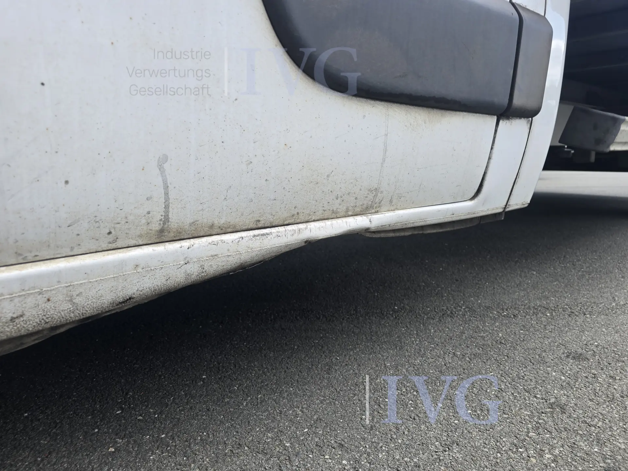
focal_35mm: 23
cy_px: 236
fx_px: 417
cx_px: 314
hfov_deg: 73.9
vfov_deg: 58.9
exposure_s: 1/212
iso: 12
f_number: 1.7
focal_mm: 6.3
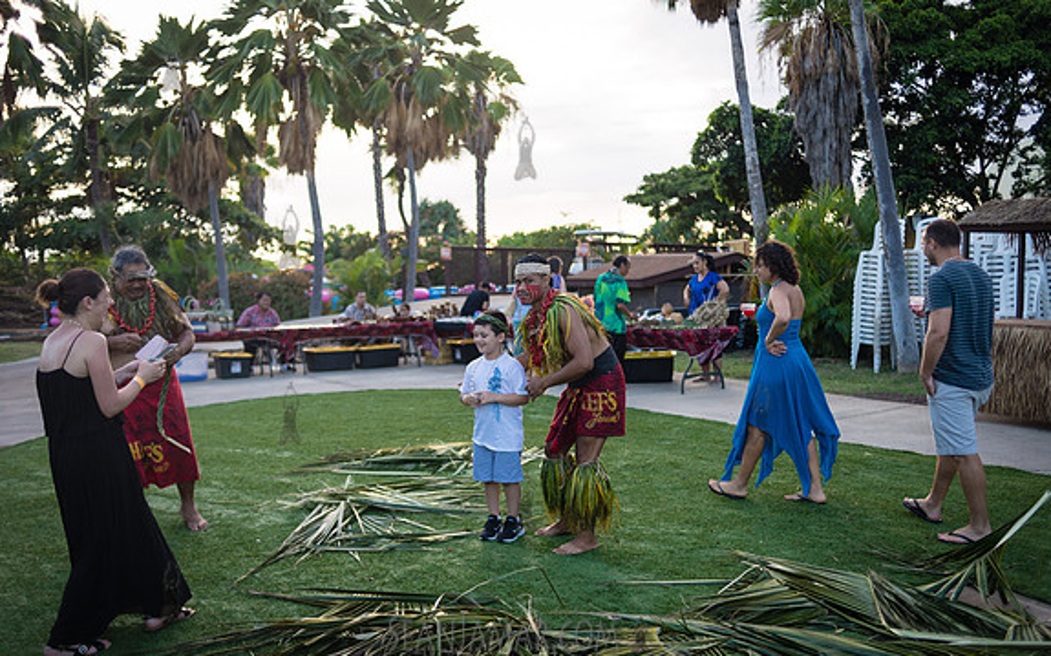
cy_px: 324
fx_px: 1031
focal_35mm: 36
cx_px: 525
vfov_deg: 35.3
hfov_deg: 54.0
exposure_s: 1/1250
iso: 400
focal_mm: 35
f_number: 2.5
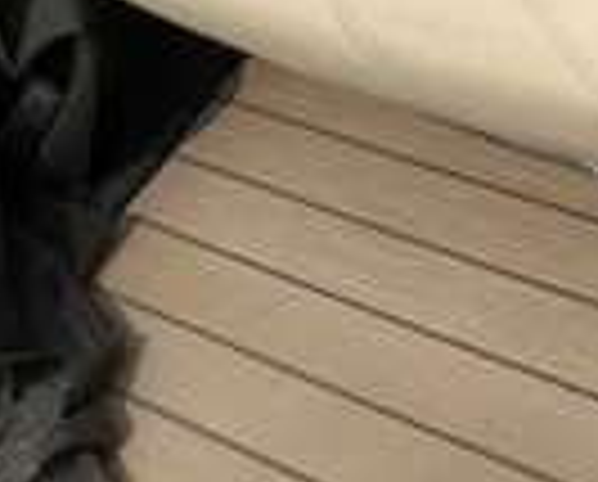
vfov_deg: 17.1
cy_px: -131
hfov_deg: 19.7
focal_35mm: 85
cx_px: 881
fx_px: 1508
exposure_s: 1/2801
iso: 25
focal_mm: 3
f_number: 1.8
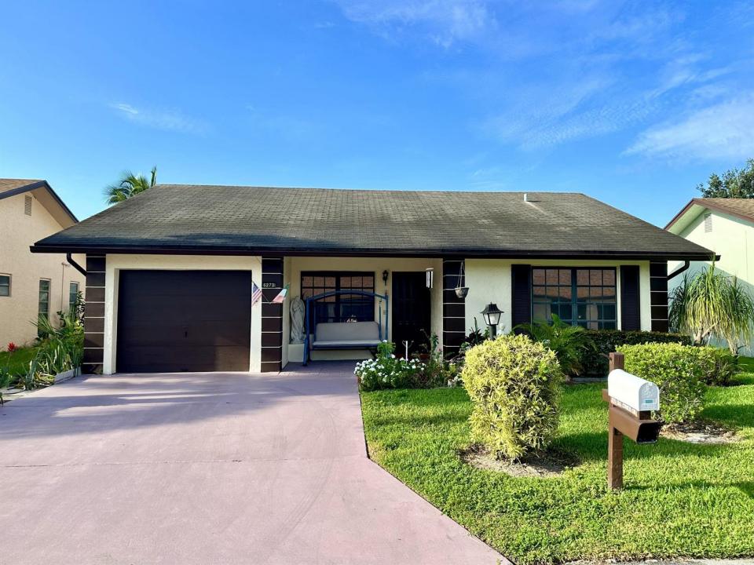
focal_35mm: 24
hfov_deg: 71.6
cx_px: 377
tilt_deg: +2.0
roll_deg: -1.5
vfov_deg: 56.8
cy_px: 282
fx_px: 523
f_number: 1.78
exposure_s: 1/2028
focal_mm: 6.86
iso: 80
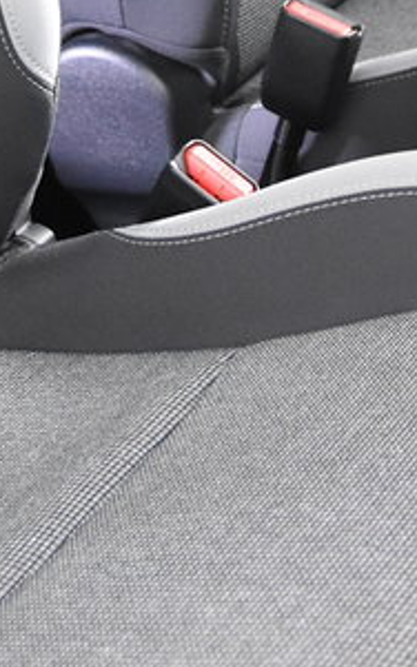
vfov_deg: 15.5
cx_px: 95
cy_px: -125
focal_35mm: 130
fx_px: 2365
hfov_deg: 10.1
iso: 4000
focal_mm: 20
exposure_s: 1/30
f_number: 2.8
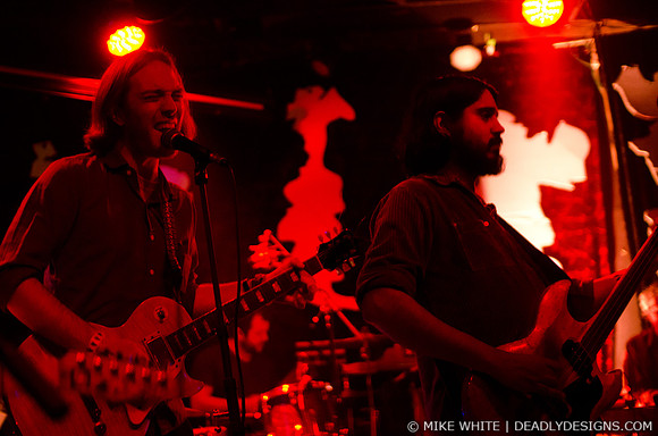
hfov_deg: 43.7
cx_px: 329
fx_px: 821
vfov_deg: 29.7
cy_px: 218
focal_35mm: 45
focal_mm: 30
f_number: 1.4
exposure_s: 1/30
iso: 2000
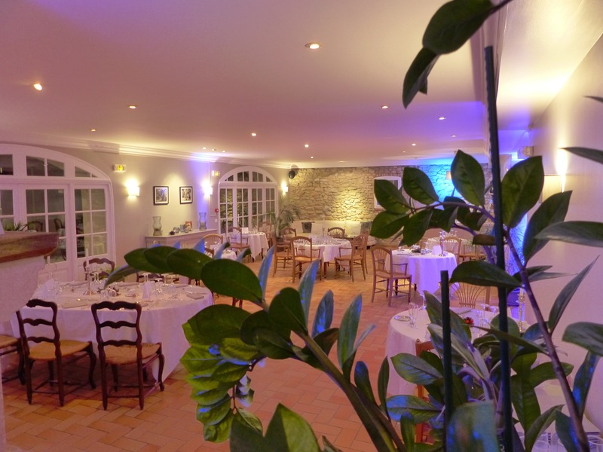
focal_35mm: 25
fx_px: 435
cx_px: 302
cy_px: 226
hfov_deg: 69.4
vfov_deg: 54.9
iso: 400
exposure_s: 1/5
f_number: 2.8
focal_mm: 4.5
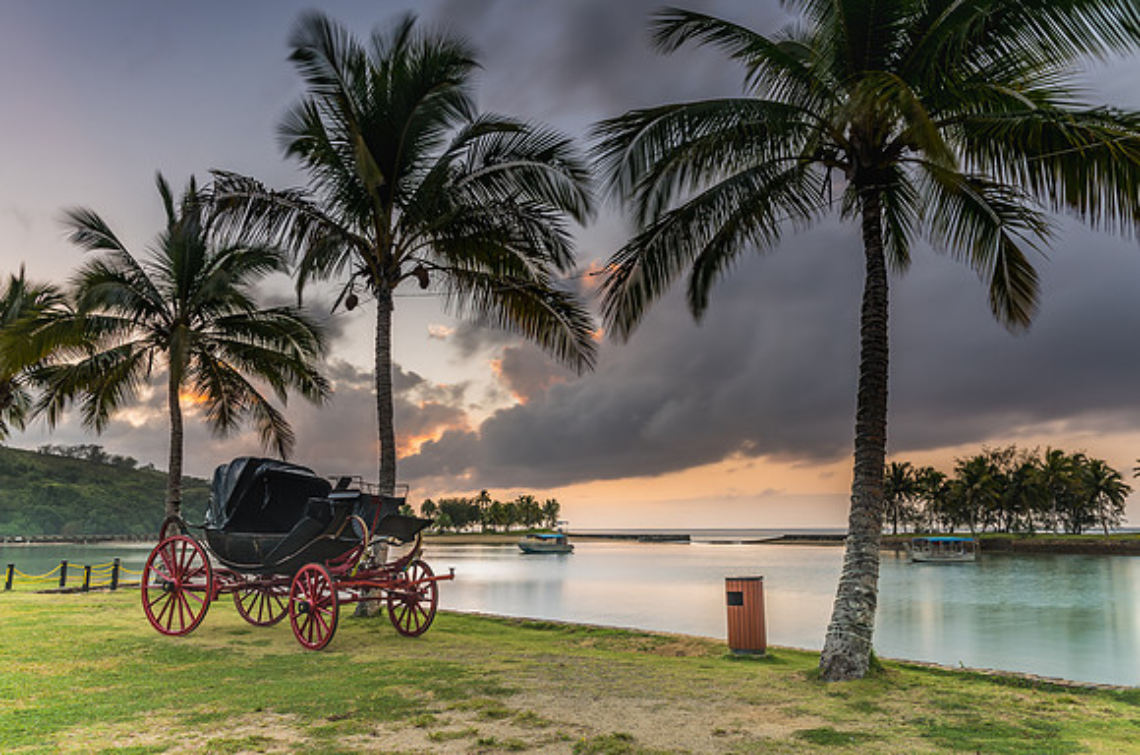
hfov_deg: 71.6
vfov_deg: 51.1
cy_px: 379
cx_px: 568
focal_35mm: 25
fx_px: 790
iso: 50
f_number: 8
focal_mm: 16
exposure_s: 5
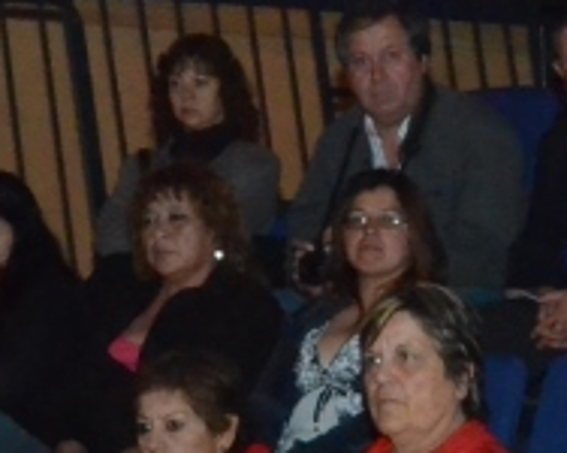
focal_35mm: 199
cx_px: 682
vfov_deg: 7.6
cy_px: 637
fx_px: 3336
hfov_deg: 9.6
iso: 6400
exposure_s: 1/60
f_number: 11
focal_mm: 26
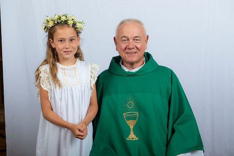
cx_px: 117
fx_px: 390
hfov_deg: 33.4
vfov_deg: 22.6
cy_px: 78
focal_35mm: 60
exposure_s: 1/200
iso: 320
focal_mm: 60
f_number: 8
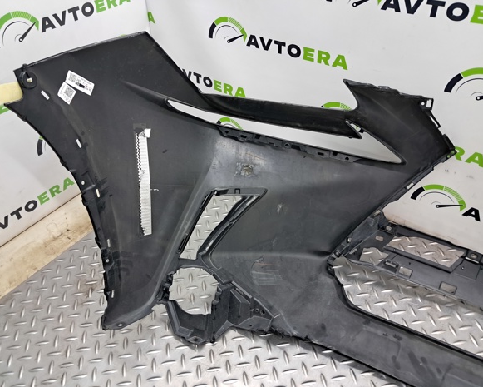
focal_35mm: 29
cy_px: 198
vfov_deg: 50.0
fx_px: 415
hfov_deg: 60.4
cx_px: 234
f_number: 1.8
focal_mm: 4
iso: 160
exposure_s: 1/50
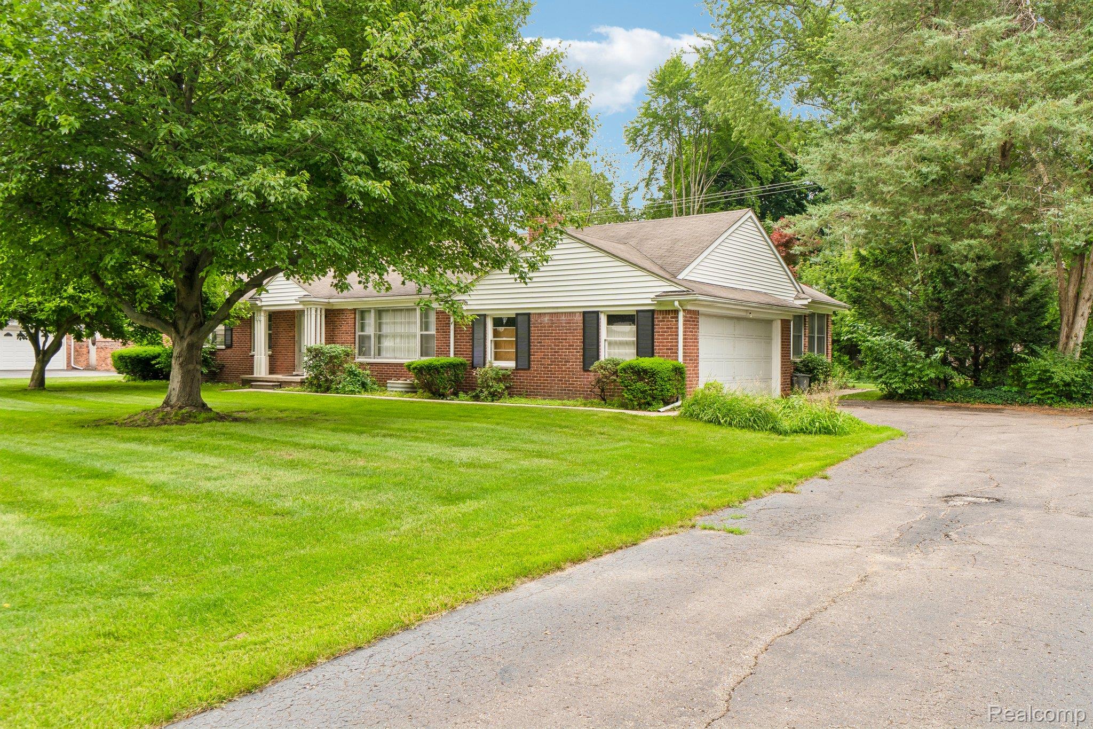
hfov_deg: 67.4
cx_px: 546
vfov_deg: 47.9
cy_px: 364
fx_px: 820
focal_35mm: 27
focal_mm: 18
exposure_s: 1/45
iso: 100
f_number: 8
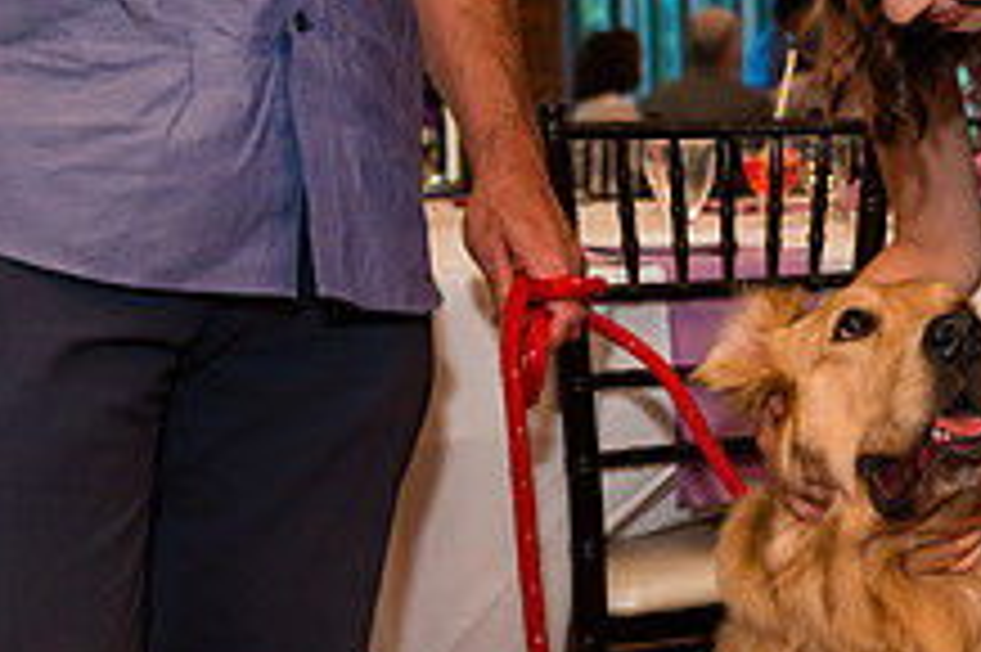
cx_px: 932
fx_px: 2097
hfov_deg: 25.3
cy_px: 396
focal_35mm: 77
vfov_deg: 17.7
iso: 1250
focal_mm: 29
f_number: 3.2
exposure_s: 1/125
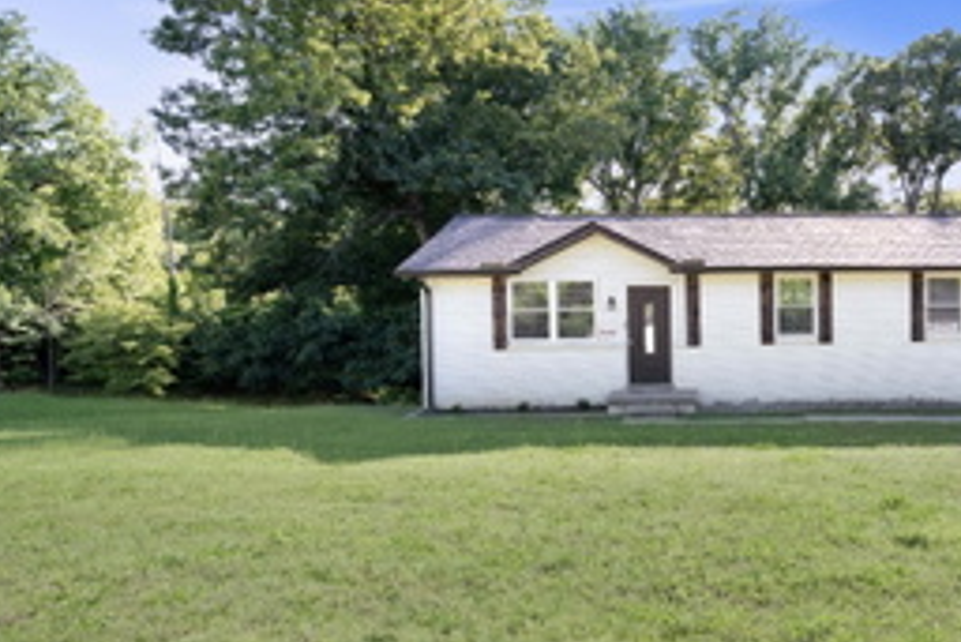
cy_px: 336
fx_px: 668
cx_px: 732
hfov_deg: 66.6
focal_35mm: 25
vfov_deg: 51.3
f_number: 4
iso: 640
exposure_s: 1/800
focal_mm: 16
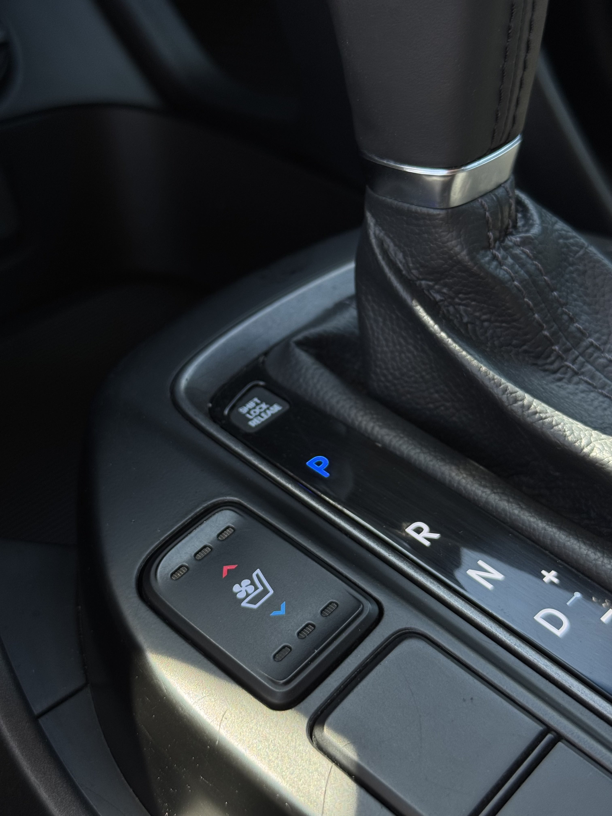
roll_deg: -4.4
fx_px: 1131
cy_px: 408
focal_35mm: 48
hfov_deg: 30.3
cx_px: 306
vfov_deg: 39.7
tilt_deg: -39.2
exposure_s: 1/137
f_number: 1.78
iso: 50
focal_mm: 6.76
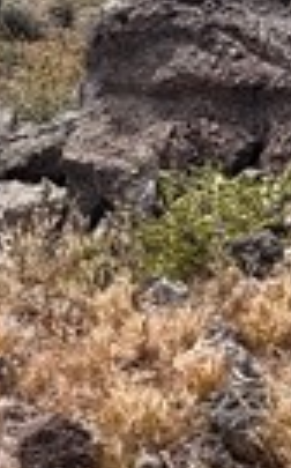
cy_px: -31
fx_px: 2457
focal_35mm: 193
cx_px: 3
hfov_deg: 6.8
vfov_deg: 10.8
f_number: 1.78
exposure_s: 1/4608
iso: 80
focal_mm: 6.76
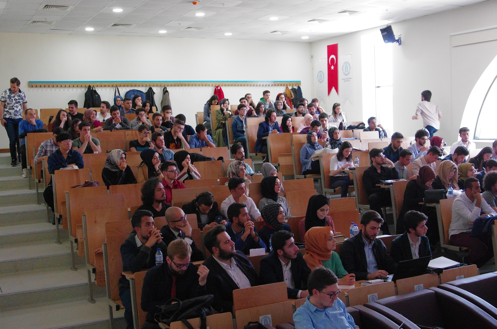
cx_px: 248
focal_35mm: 42
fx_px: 579
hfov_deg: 46.5
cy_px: 164
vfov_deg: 31.8
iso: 3200
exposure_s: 1/100
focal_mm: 28
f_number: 7.1
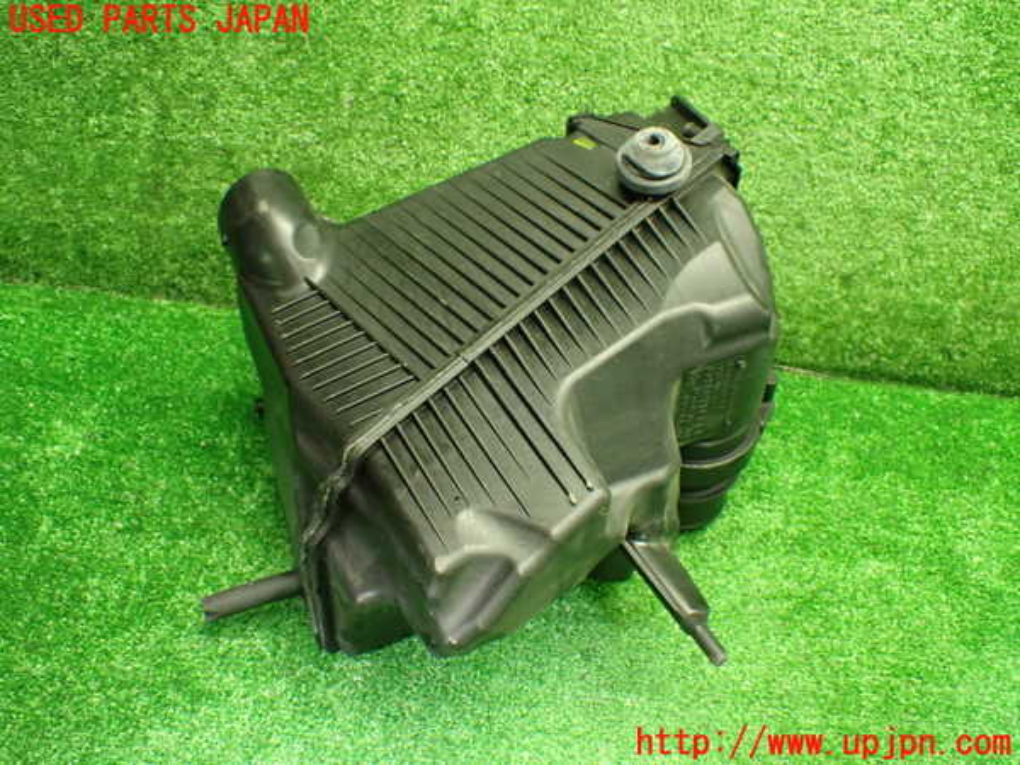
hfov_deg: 49.0
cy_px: 382
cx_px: 510
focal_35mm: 38
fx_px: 1120
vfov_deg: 37.7
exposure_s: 1/40
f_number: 2.7
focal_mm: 6.83
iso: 800
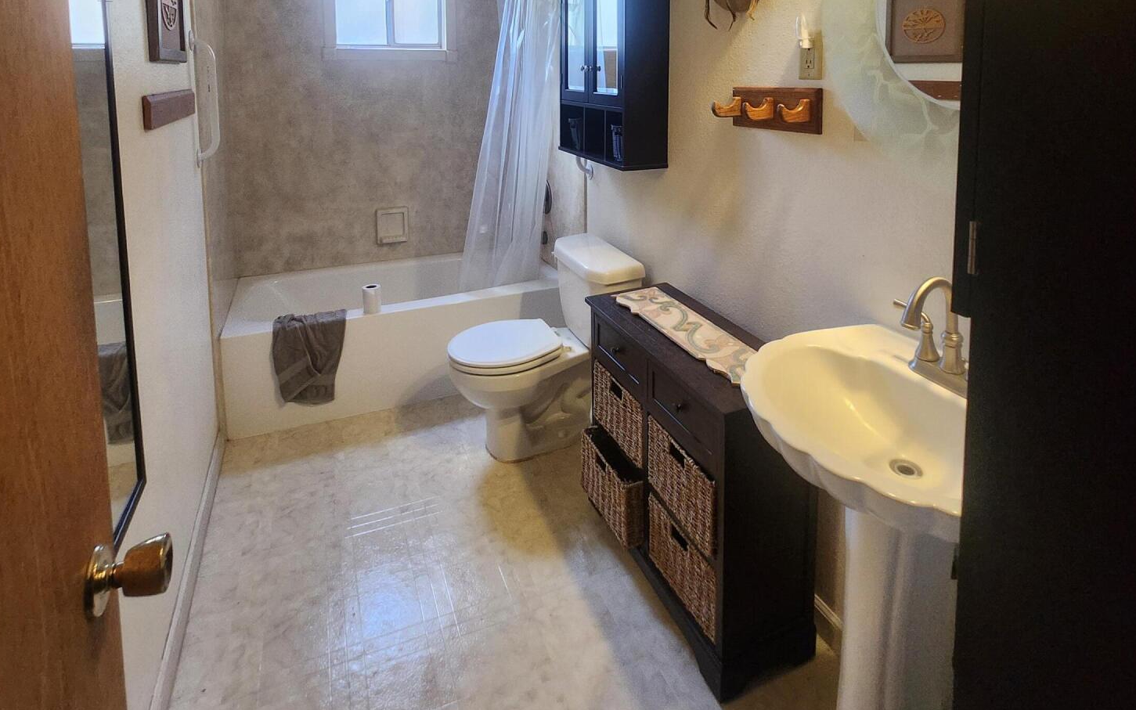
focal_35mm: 19
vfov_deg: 57.1
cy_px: 130
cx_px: 581
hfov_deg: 88.0
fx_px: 588
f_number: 2.2
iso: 125
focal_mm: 1.74
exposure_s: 1/60
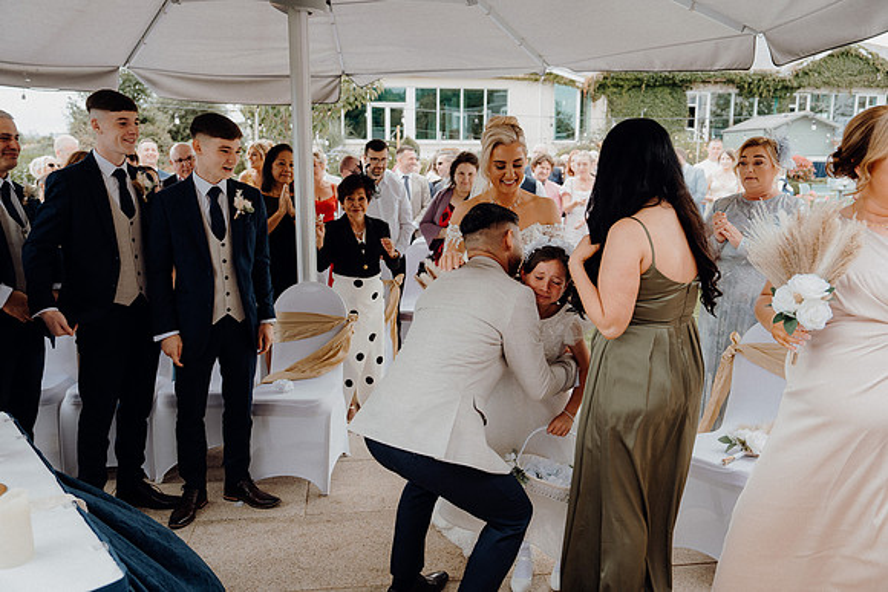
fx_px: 740
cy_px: 296
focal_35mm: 30
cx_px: 444
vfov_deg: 43.6
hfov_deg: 61.9
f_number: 3.5
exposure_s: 1/200
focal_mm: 30
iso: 125
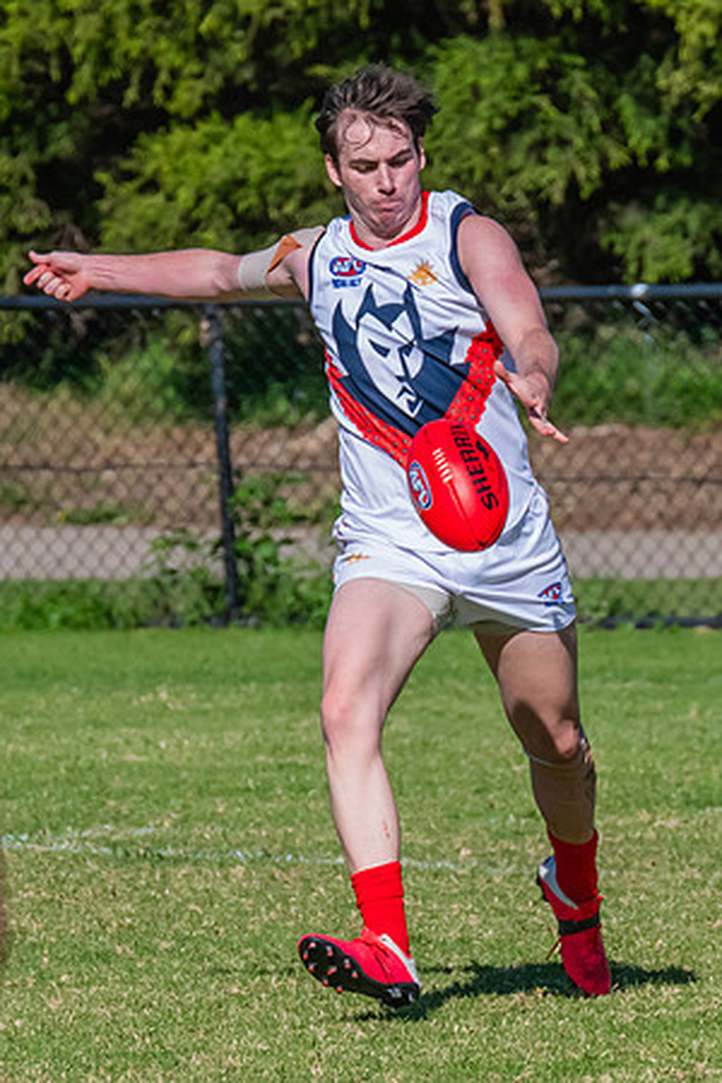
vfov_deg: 1.8
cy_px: 463
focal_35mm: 1171
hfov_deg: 1.2
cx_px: 509
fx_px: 35214
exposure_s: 1/1600
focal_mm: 600
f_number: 16
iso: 1600
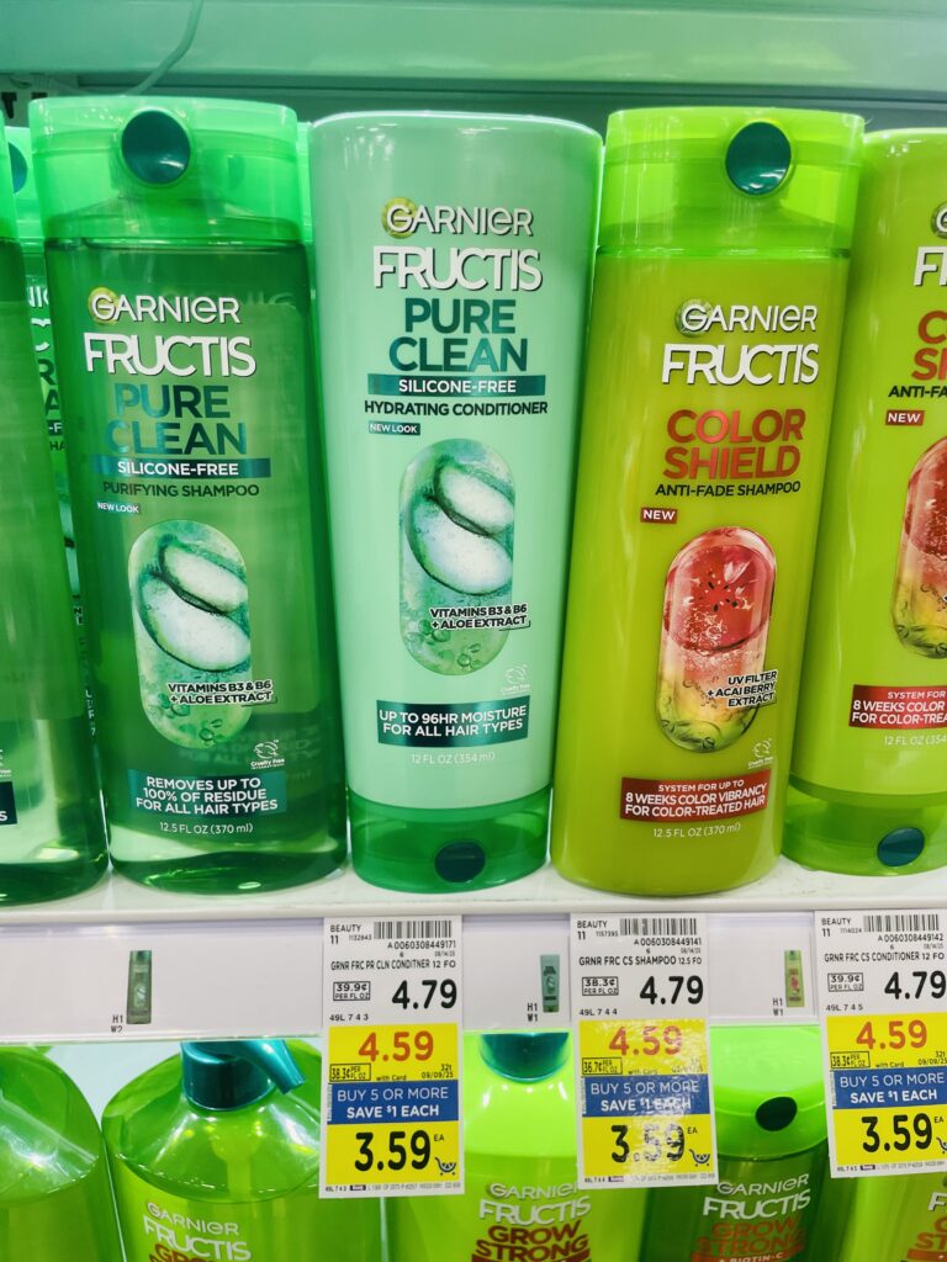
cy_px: 631
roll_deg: +0.1
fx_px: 948
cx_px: 474
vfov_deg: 67.3
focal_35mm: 26
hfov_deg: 53.1
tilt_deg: -21.1
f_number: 1.6
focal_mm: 4.2
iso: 100
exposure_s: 1/120
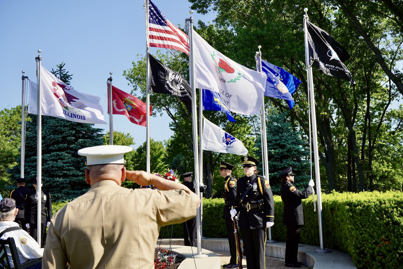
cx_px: 202
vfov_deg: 31.2
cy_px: 134
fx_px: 481
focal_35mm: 43
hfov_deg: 45.4
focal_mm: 43
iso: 100
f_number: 9
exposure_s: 1/125
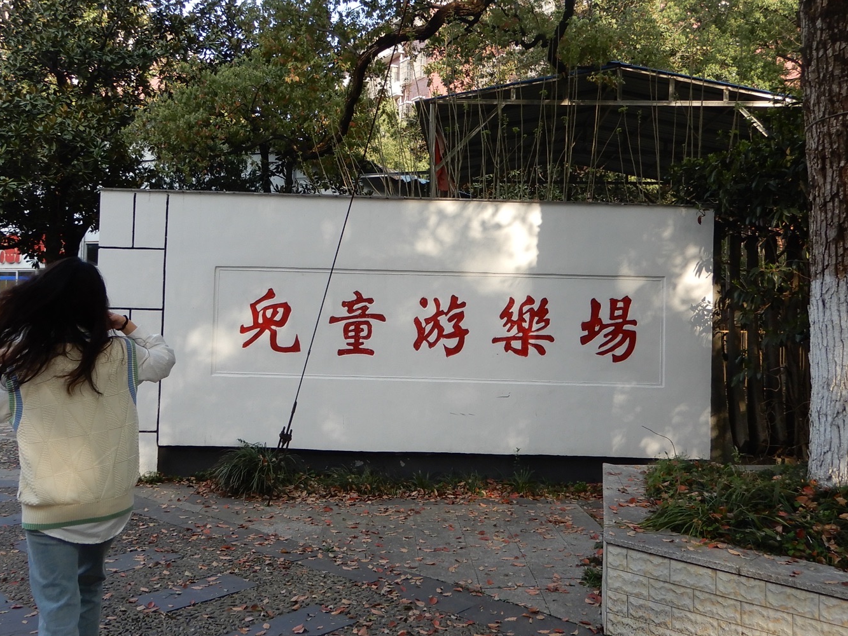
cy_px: 277
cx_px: 388
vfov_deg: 39.6
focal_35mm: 36
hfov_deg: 51.3
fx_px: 882
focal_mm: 4.3
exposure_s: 1/160
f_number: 3.4
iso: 80
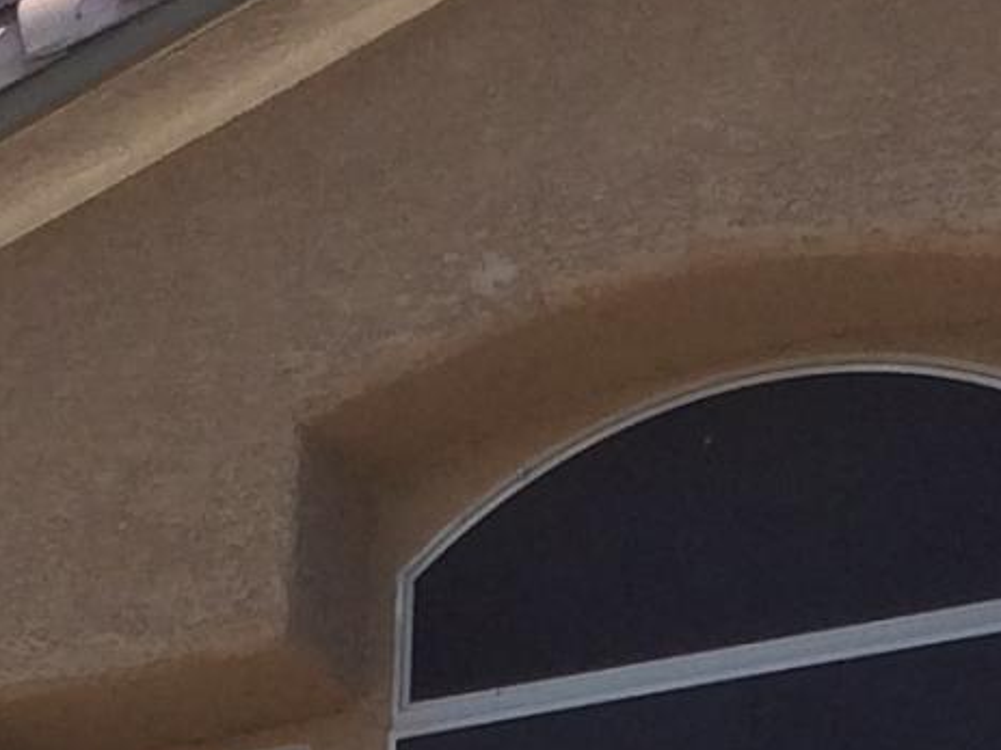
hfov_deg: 10.5
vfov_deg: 7.5
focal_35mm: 188
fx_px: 5435
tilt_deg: +15.4
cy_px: 1578
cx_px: 716
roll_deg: -0.6
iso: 32
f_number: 2.2
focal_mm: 4.15
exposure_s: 1/977
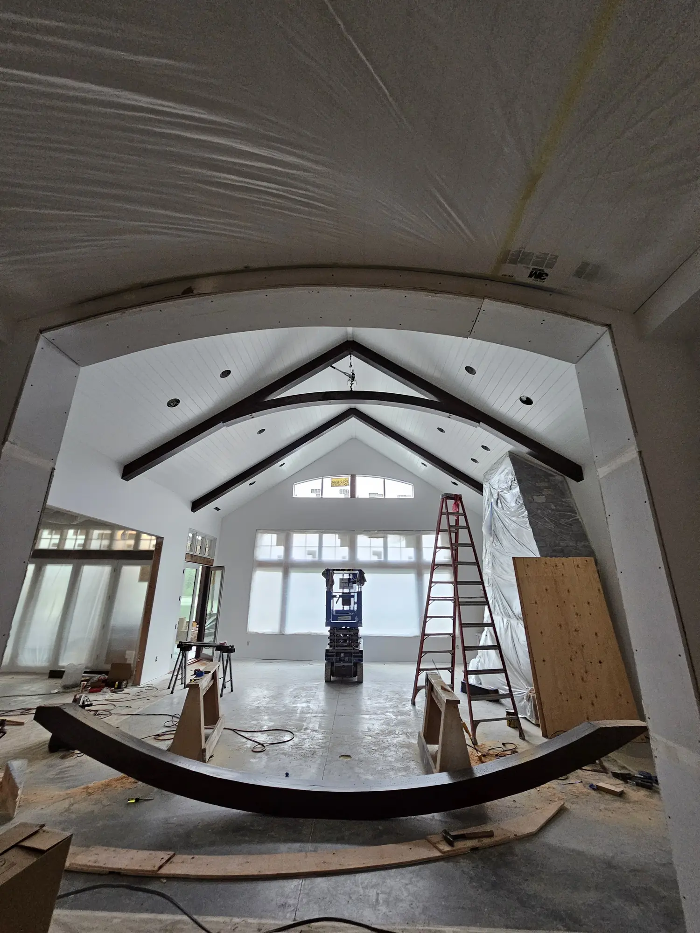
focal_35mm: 13
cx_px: 350
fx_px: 351
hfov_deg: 89.9
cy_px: 466
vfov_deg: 106.2
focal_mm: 2.2
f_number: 2.2
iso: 320
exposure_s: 1/60
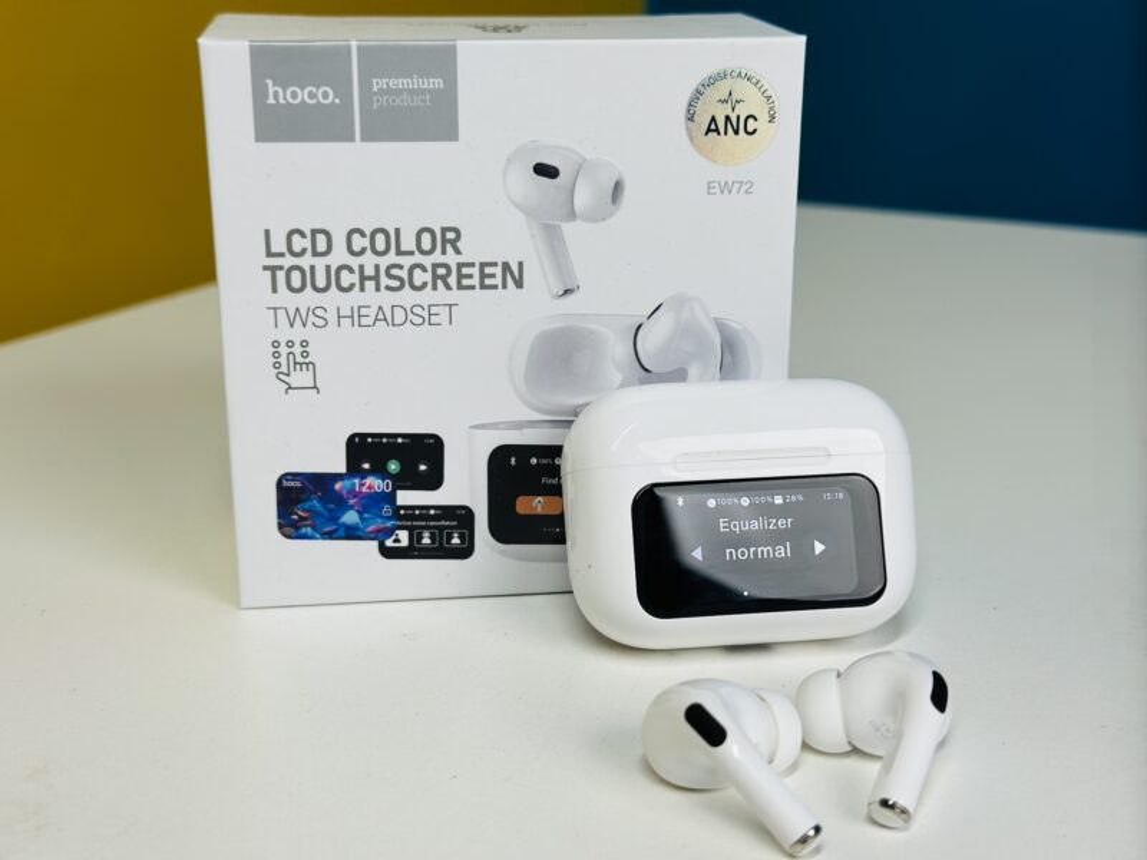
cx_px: 574
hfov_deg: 39.7
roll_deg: -1.2
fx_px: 1590
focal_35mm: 48
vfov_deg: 30.3
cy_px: 430
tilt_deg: -17.5
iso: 80
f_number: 1.78
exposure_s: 1/101
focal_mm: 6.86
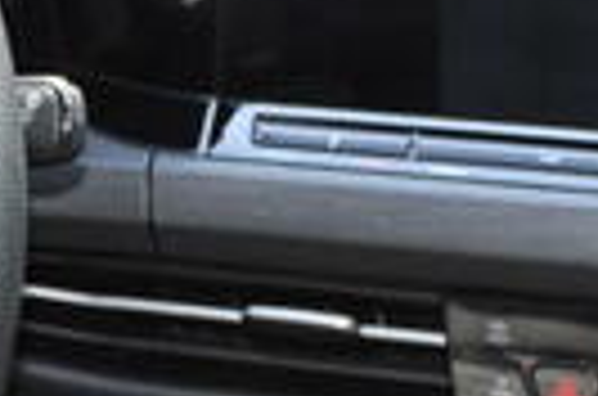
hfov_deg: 10.8
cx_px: 360
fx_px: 3149
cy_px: 333
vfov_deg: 7.2
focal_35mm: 190
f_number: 3.8
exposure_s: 1/200
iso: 360
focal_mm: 21
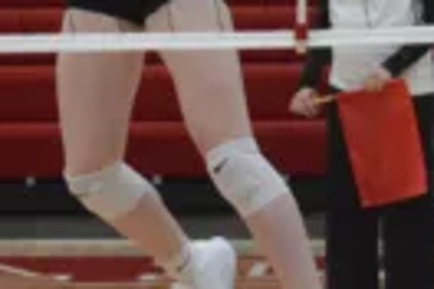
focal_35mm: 564
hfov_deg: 3.7
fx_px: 6799
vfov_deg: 2.4
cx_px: 107
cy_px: -151
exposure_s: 1/400
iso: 6400
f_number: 4.8
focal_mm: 110
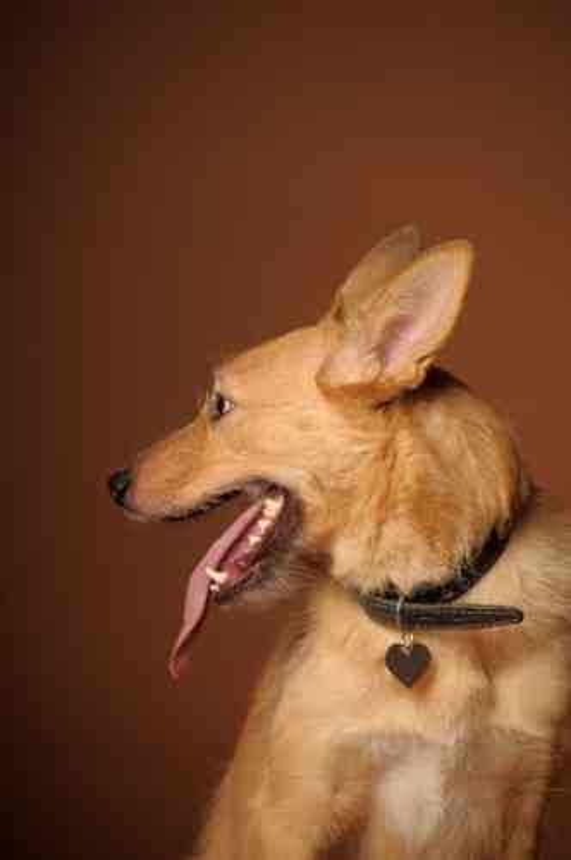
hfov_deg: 6.8
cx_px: 286
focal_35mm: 200
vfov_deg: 10.3
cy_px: 430
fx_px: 4771
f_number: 8
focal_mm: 200
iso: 200
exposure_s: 1/200
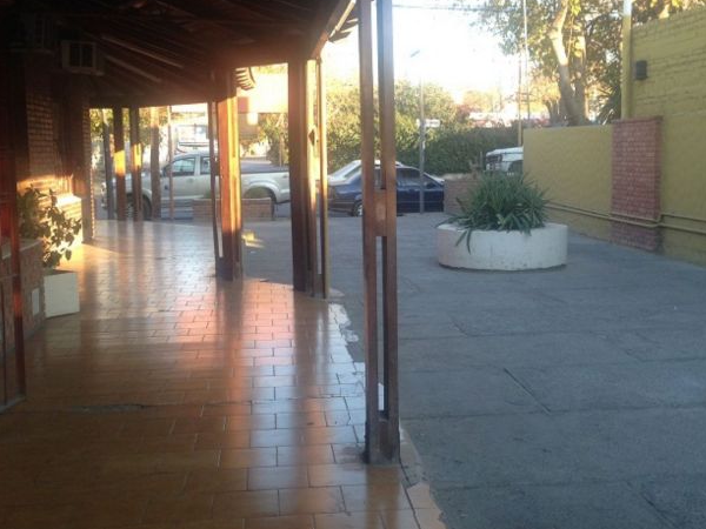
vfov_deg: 32.8
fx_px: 897
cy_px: 232
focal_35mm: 44
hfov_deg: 42.9
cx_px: 373
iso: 50
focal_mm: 4.12
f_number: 2.4
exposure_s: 1/120
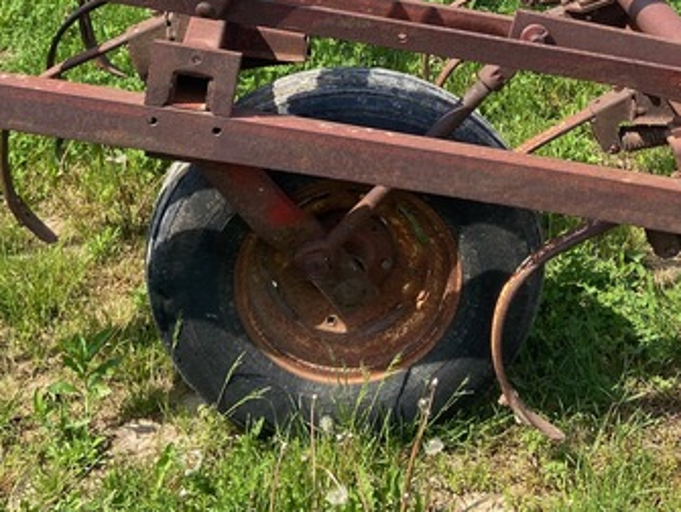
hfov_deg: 31.1
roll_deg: +0.0
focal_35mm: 62
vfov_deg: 22.3
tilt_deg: -17.7
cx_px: 384
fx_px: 1221
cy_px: -59
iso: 32
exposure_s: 1/1701
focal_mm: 4.25
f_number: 1.8
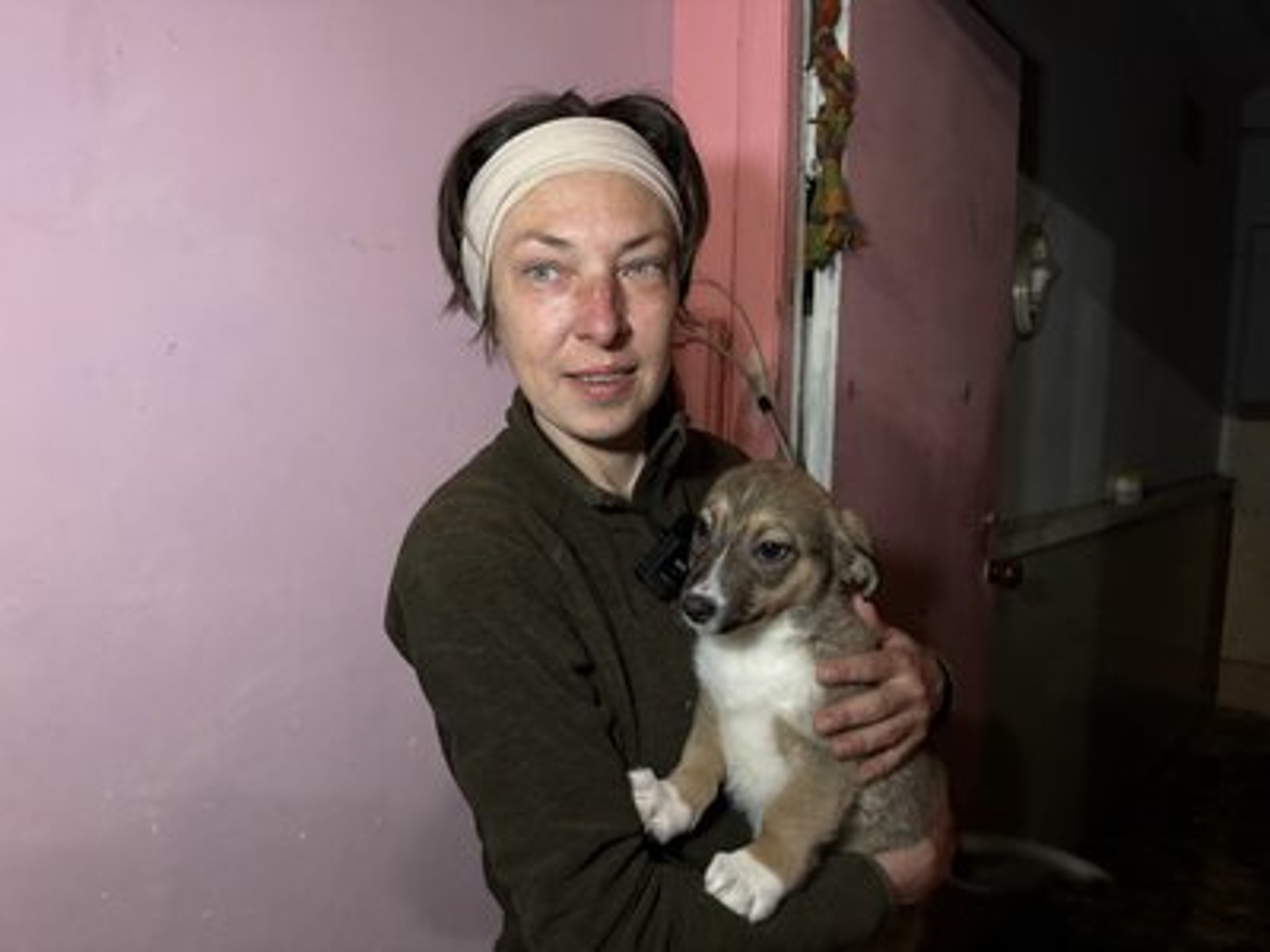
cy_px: 476
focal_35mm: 24
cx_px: 635
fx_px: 881
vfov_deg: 56.8
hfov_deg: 71.6
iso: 640
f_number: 1.78
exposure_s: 1/33
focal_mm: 6.86
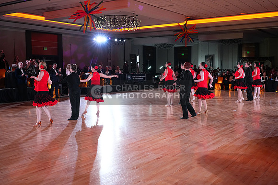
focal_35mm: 38
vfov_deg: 35.1
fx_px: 293
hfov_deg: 50.7
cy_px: 92
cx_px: 139
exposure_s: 1/400
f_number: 5.6
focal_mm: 38
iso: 5000
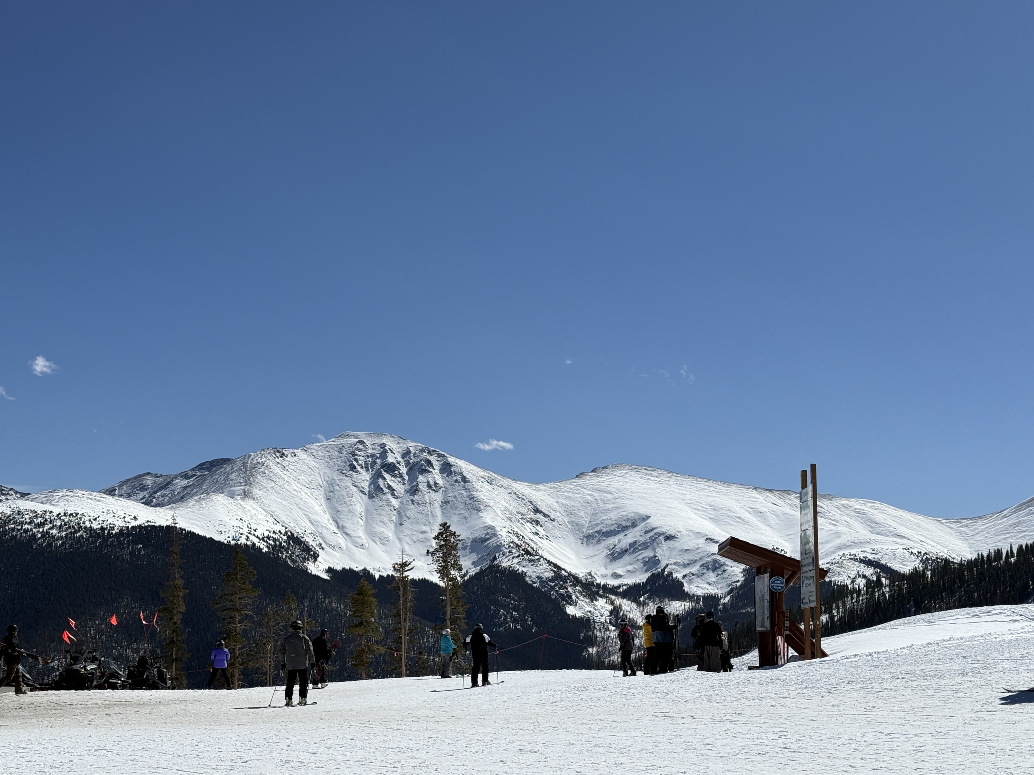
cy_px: 388
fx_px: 1434
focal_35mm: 48
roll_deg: +1.3
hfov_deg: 39.7
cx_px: 517
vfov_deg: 30.3
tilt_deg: +8.6
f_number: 1.78
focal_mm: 6.76
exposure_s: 1/11364
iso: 50
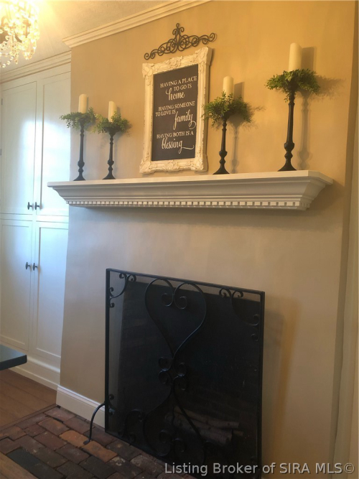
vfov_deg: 63.5
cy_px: 240
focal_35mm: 28
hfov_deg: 49.7
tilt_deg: -1.3
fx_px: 387
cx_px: 180
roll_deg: -2.9
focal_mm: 3.99
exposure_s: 1/15
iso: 50
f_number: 1.8
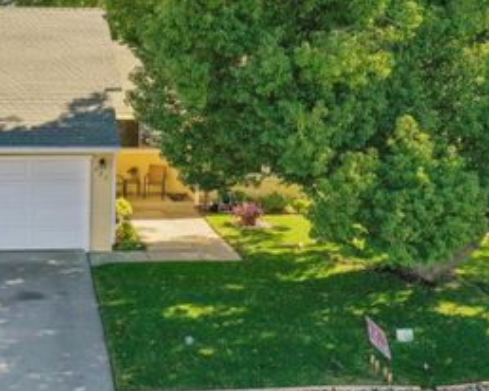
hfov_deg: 35.4
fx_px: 738
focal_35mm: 51
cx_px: 89
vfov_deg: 29.6
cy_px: 181
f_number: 9
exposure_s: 1/30
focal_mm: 10.3
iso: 320
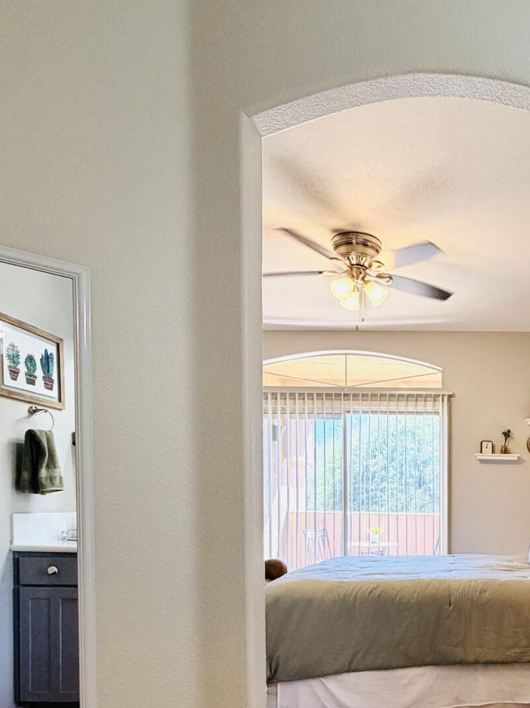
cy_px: 499
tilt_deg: +0.1
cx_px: 447
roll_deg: +0.2
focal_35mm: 26
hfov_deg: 49.0
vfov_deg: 64.7
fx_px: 531
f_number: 2.2
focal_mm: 2.22
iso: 200
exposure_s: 1/120
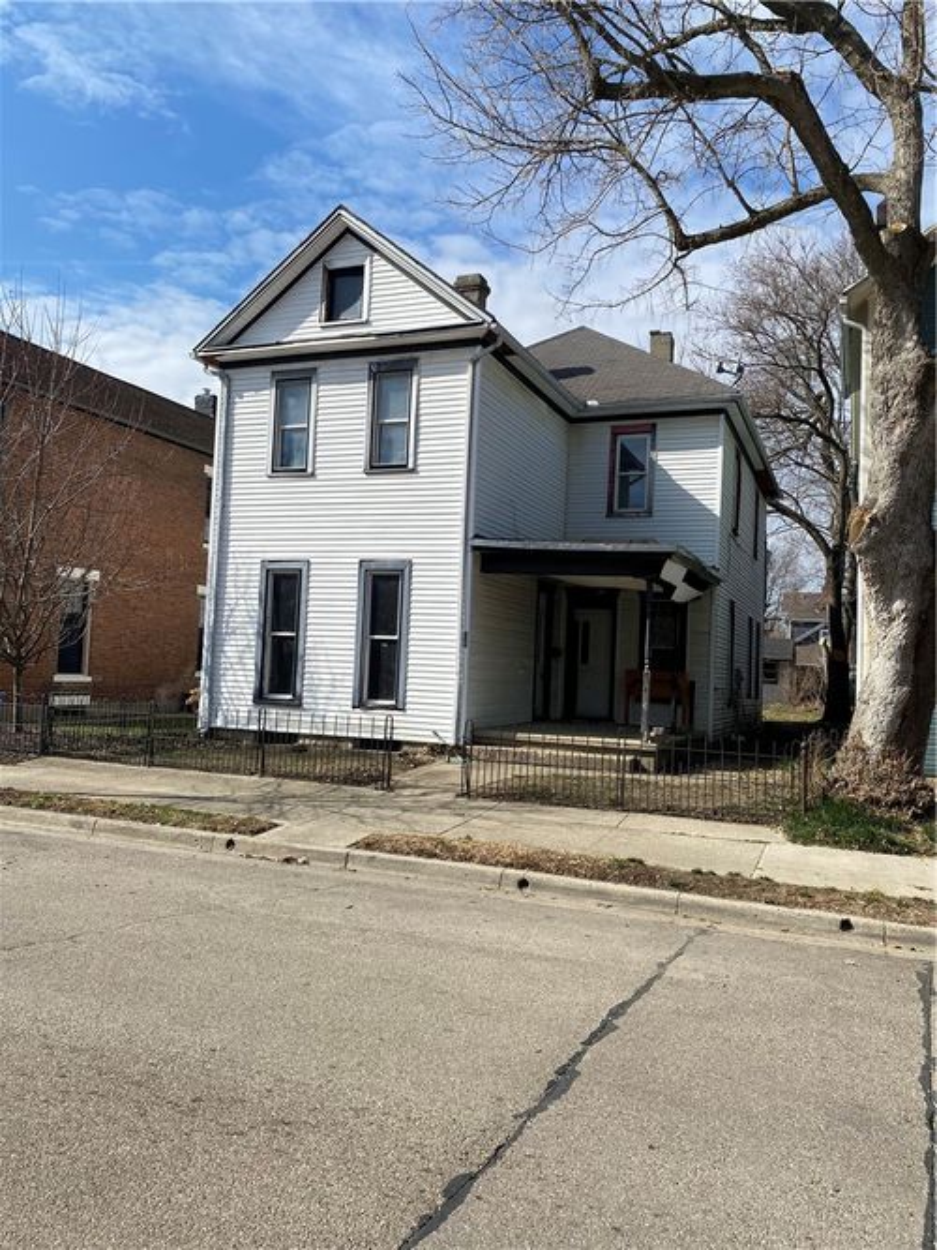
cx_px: 468
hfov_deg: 53.0
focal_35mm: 26
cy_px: 625
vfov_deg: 67.3
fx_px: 939
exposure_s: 1/3401
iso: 32
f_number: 1.8
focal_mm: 4.25
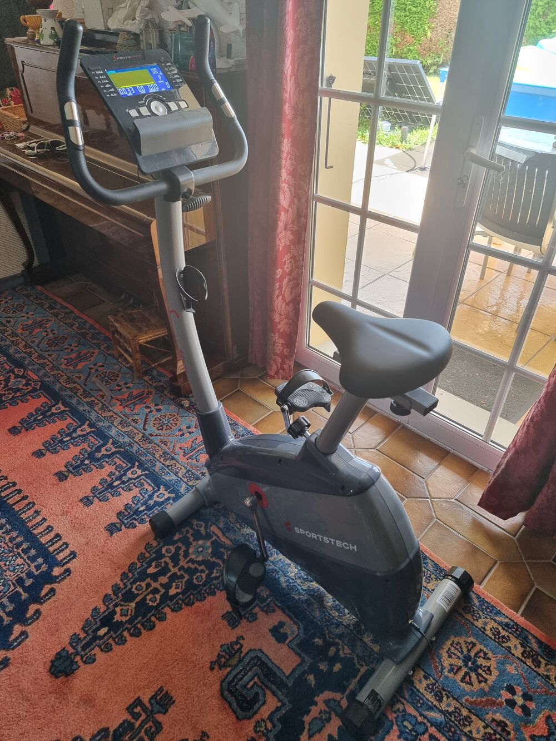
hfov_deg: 56.8
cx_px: 278
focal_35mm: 24
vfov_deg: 71.6
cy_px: 370
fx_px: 514
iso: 160
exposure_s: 1/120
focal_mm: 6.7
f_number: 1.8
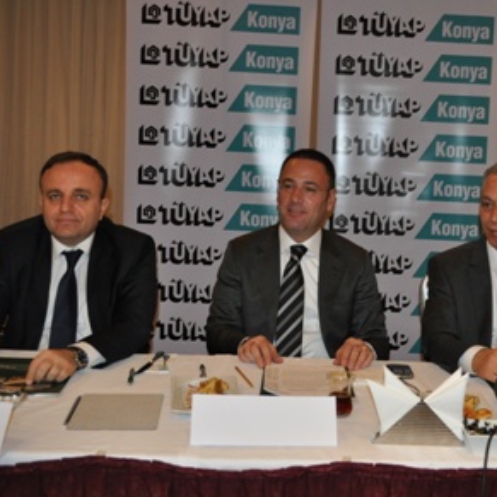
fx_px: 828
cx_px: 342
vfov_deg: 33.4
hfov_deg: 33.0
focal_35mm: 51
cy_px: 248
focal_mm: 26
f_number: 4.2
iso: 800
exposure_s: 1/60
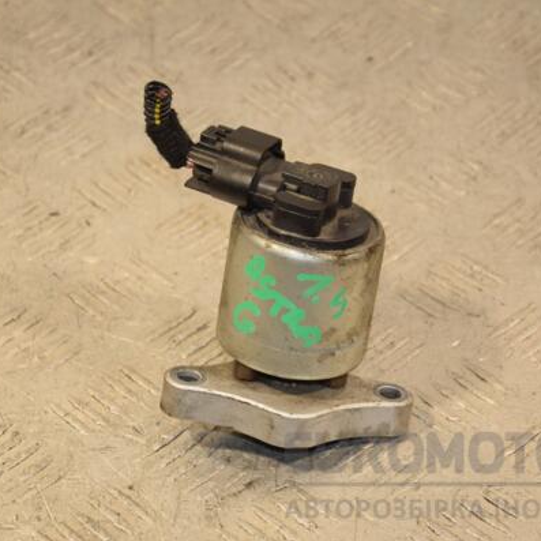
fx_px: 2558
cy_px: 271
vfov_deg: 12.1
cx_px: 259
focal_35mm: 145
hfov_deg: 12.1
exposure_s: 1/200
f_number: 5.6
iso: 800
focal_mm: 75
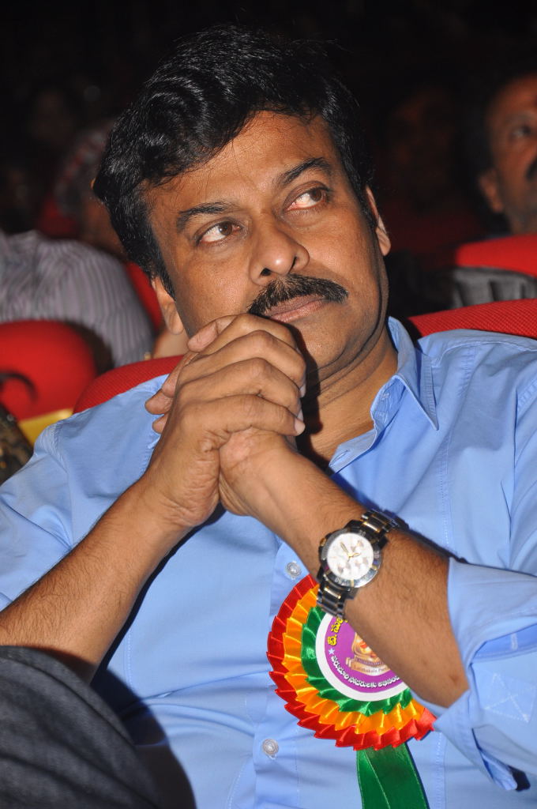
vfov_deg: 13.1
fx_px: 3533
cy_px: 404
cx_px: 268
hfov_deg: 8.7
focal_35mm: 158
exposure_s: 1/160
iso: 500
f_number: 5.6
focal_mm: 105
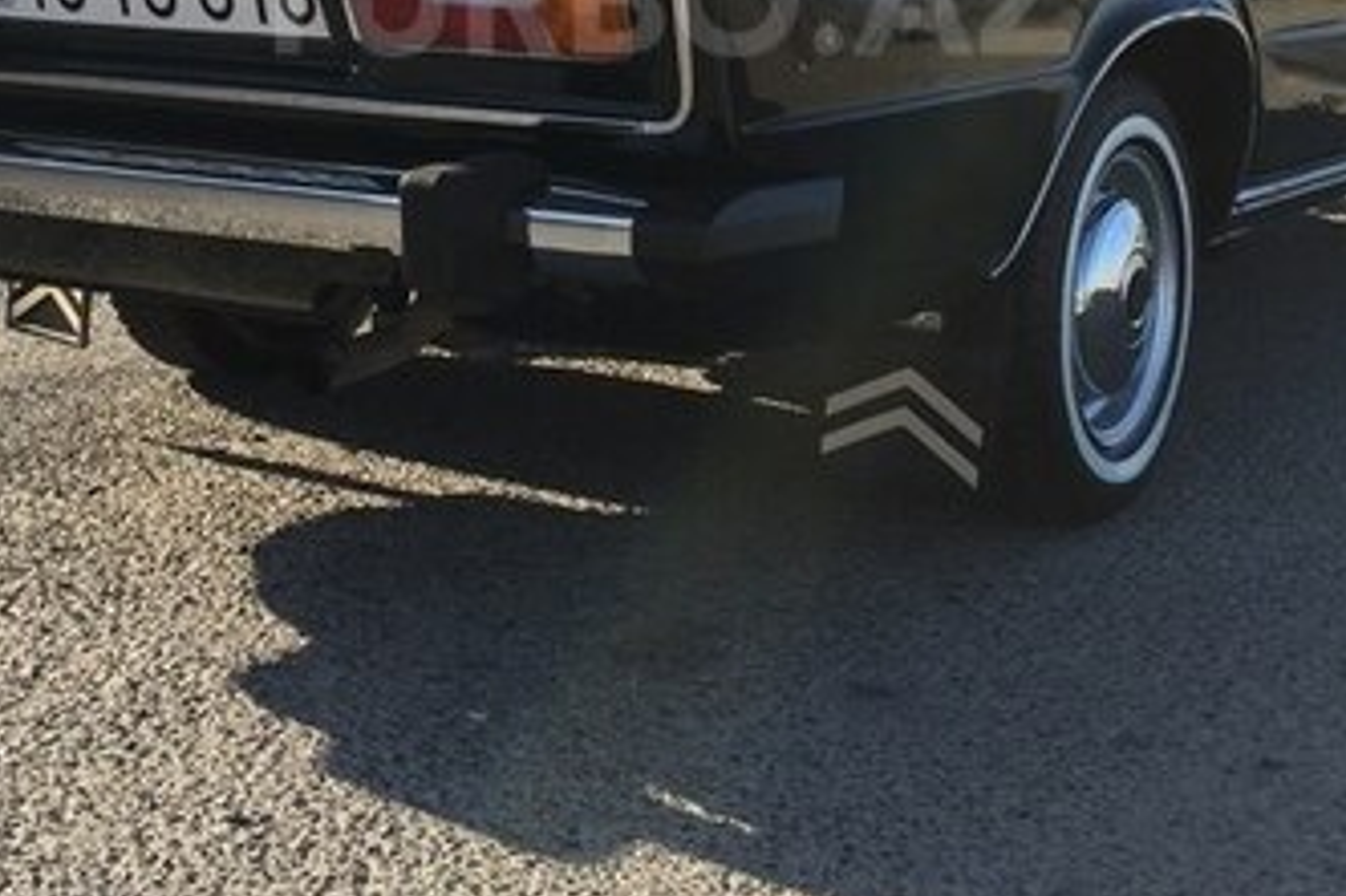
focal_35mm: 60
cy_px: -6
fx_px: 2242
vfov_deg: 21.8
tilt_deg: -1.3
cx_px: 657
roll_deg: -4.4
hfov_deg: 33.4
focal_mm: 4.15
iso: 32
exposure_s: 1/1068
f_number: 2.2
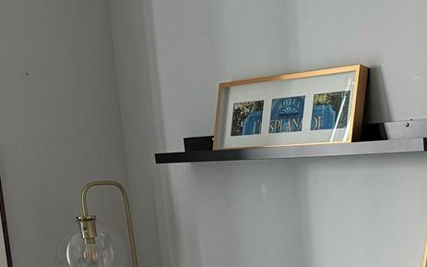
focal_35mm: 88
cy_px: 446
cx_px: 428
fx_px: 1024
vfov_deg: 13.6
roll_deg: +2.4
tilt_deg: -15.9
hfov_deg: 22.6
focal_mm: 6.86
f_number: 1.78
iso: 250
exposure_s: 1/60
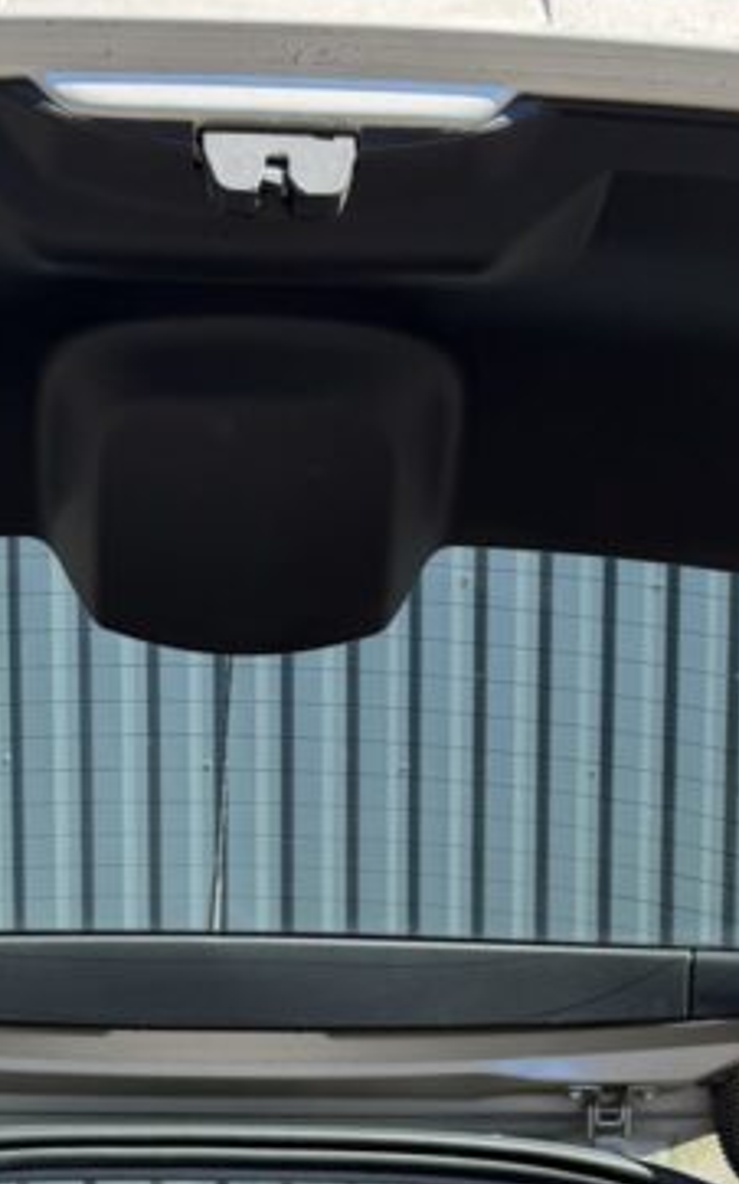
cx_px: 255
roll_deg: -0.3
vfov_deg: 26.8
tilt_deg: -4.4
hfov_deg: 18.0
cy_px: 1217
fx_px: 2322
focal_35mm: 72
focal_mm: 6.76
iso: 100
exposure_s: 1/1437
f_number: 1.78
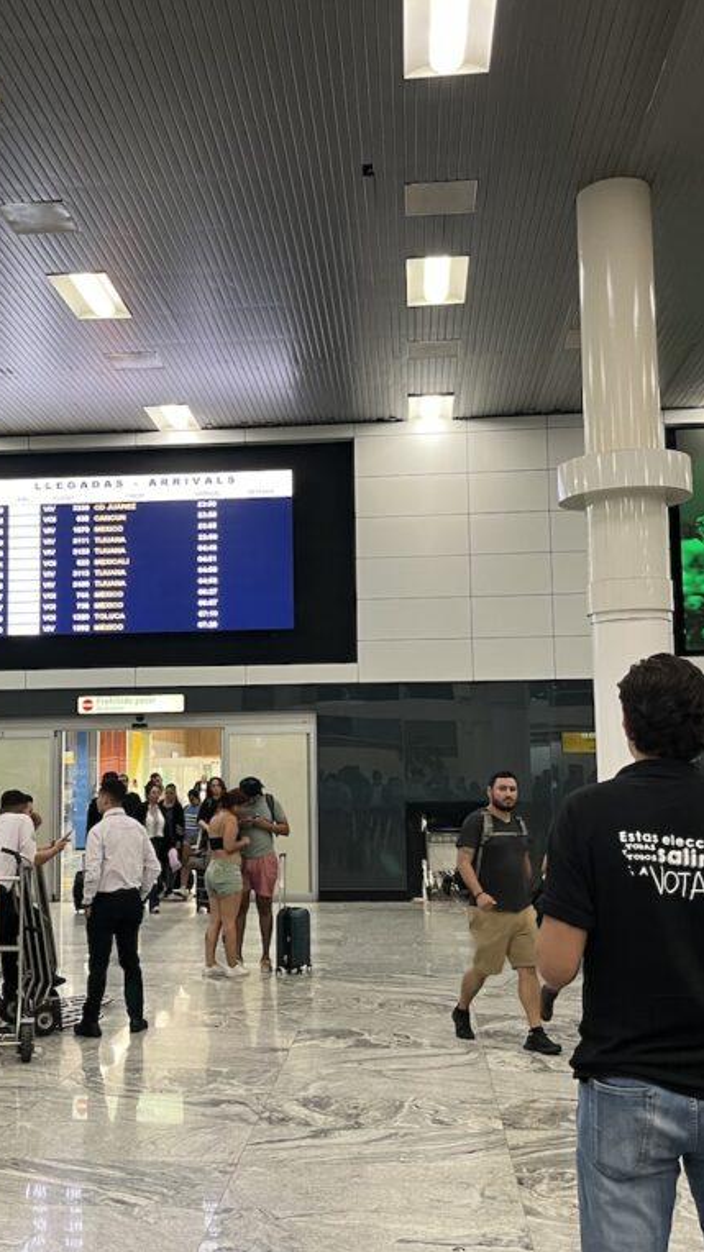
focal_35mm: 38
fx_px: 1261
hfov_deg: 31.1
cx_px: 267
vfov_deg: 52.8
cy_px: 627
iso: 125
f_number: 1.6
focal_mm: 5.1
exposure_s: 1/60
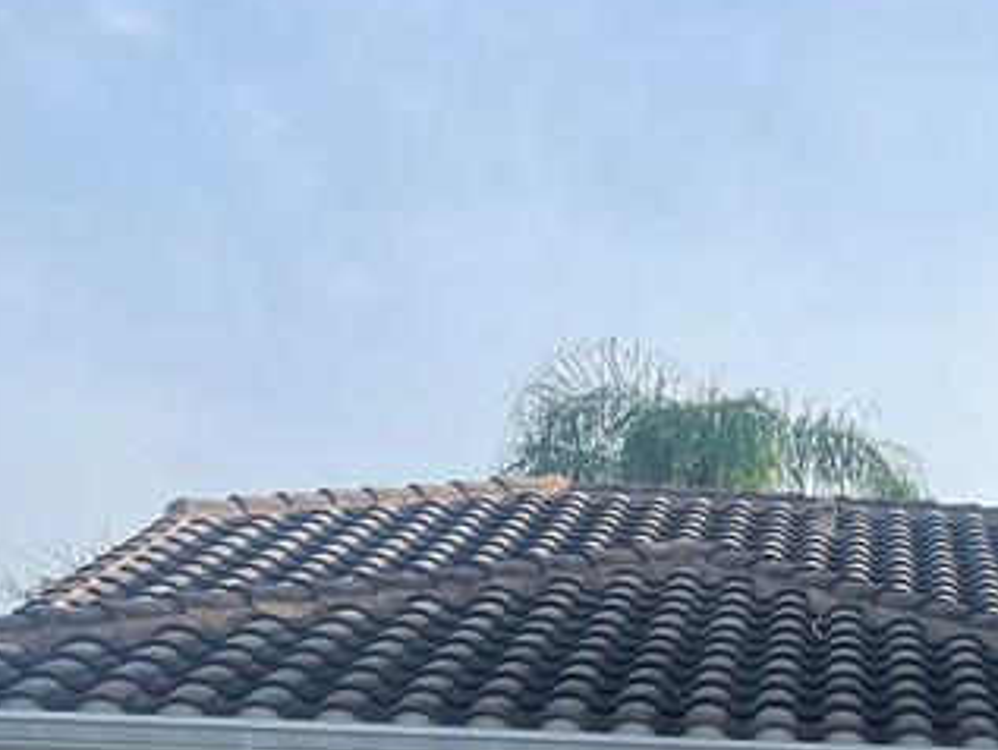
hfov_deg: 20.4
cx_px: 1436
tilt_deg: +0.6
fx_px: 2423
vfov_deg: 16.1
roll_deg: +1.0
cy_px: 1119
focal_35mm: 84
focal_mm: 5.1
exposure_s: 1/833
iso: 50
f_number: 1.6
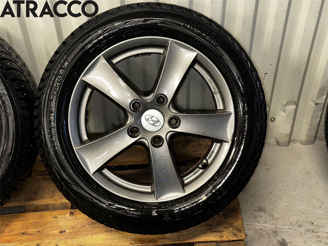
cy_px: 123
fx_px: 455
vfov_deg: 30.3
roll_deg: +1.6
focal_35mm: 48
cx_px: 164
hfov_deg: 39.7
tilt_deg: -43.2
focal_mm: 6.86
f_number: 1.78
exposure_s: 1/17
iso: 64
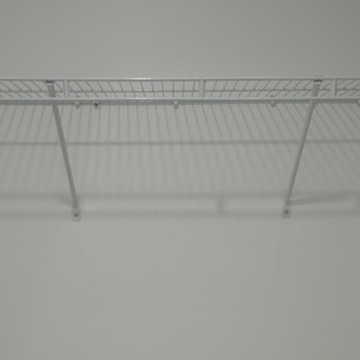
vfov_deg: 35.8
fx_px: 506
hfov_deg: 39.2
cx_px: 191
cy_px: 349
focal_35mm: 43
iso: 400
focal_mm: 10
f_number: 4
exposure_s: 1/60
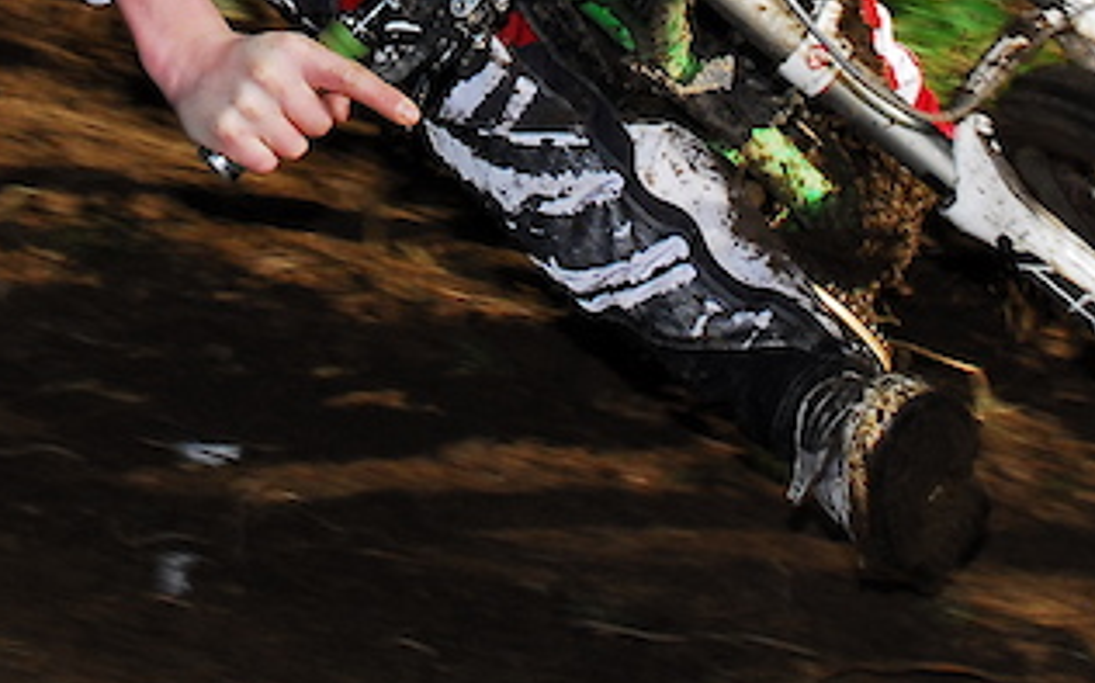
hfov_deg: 15.0
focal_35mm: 139
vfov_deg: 9.1
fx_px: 4145
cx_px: 343
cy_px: -383
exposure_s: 1/250
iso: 400
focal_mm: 28
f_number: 9
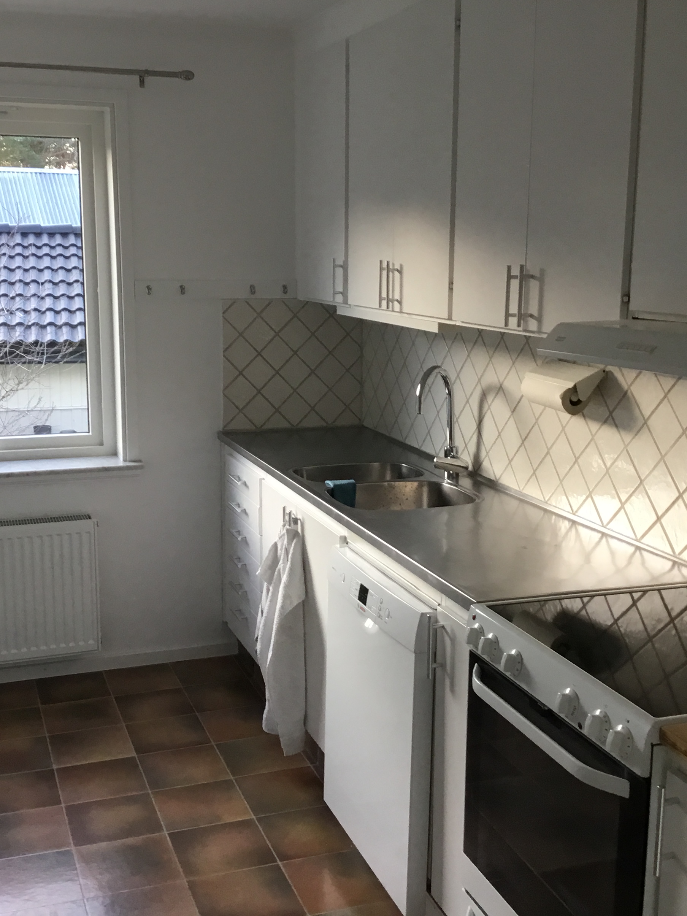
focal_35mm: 42
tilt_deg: -10.0
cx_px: 322
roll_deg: -0.1
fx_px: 1111
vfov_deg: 44.8
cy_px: 452
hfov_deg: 34.3
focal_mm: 3.3
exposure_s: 1/33
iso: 80
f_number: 2.4
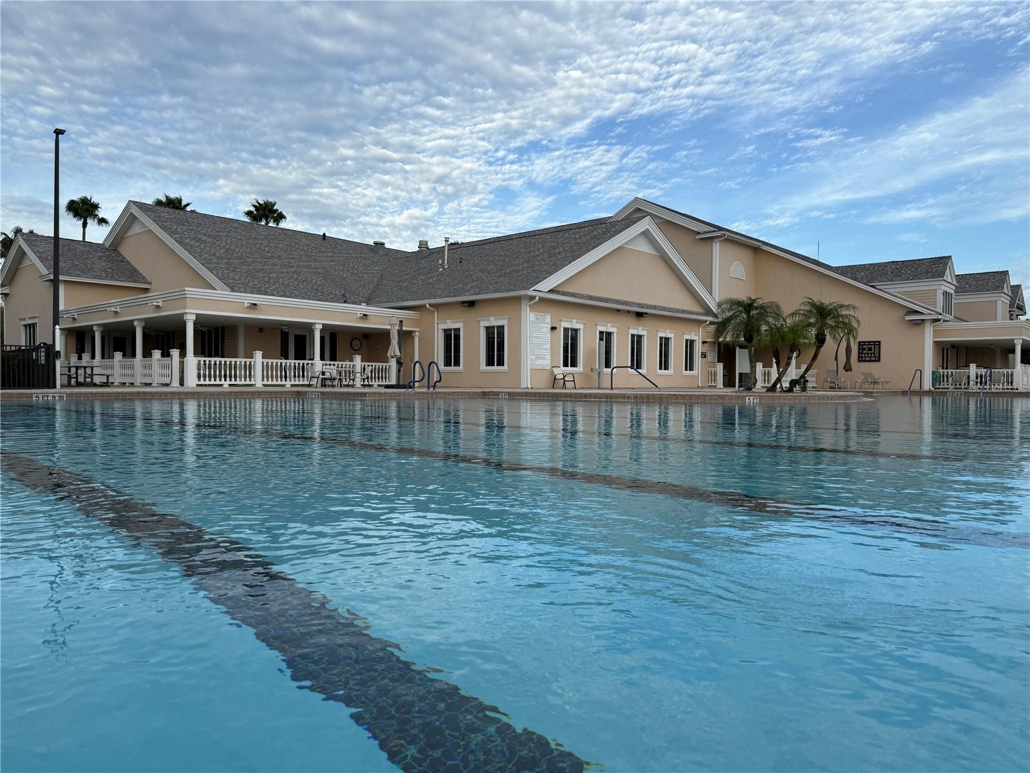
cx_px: 515
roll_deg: +0.5
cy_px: 386
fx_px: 714
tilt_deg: -0.3
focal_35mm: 24
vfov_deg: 56.8
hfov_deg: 71.6
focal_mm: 6.76
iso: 80
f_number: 1.78
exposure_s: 1/1653
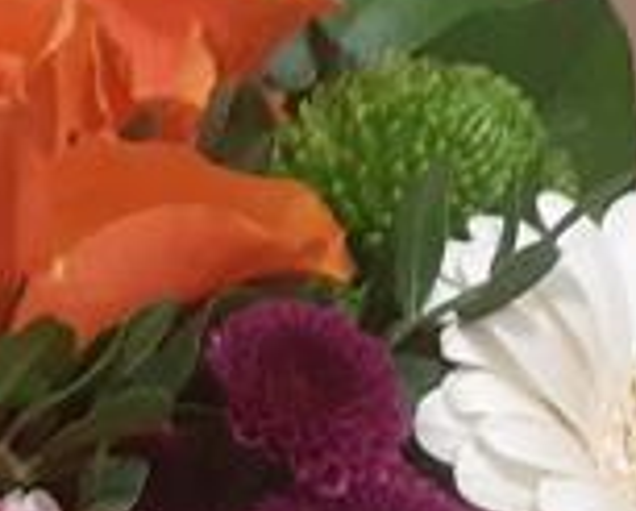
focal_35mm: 176
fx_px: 3319
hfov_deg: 10.6
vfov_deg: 8.6
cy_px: 735
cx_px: -303
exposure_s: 1/50
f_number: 1.9
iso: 160
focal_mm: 3.6
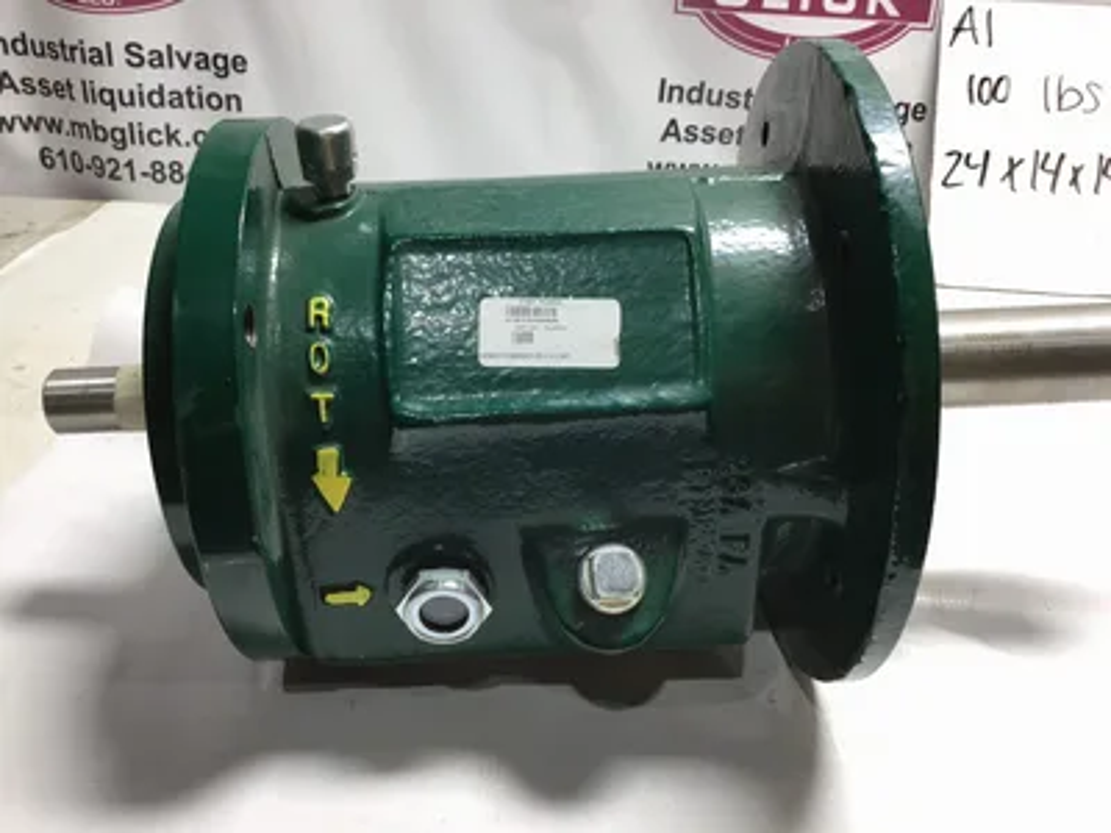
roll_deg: -3.5
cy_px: 416
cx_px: 556
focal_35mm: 31
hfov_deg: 58.4
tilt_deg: -29.1
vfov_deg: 45.4
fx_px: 995
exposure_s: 1/60
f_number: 2.4
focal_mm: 3.3
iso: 32
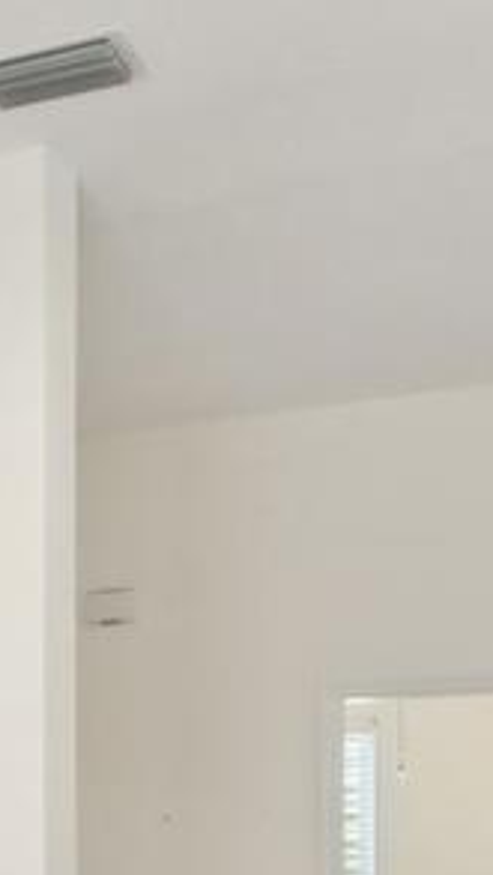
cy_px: 963
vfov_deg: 24.7
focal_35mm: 80
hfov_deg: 13.3
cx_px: -439
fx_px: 1858
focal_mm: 14
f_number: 8
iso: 400
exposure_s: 1/15
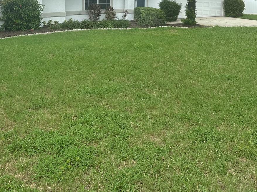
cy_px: 26
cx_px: 84
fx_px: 327
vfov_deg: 31.6
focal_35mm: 44
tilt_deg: -7.7
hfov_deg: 42.3
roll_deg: +0.4
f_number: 1.78
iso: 80
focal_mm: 6.86
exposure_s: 1/2299
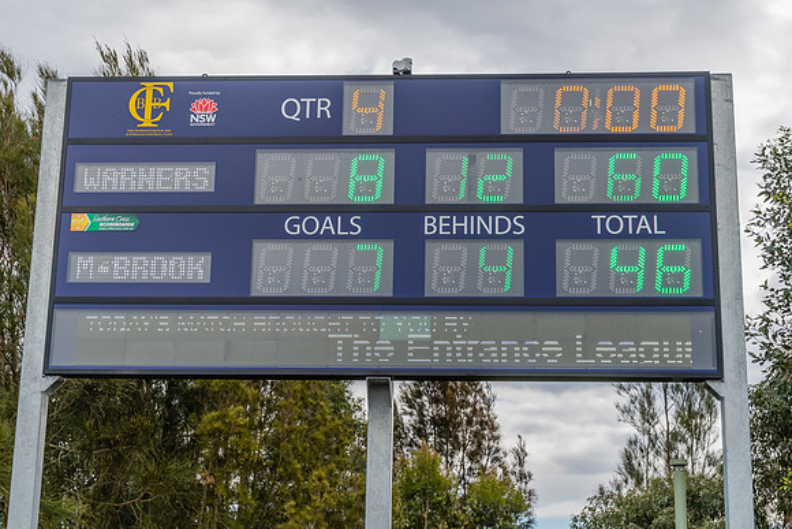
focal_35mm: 63
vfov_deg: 21.7
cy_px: 250
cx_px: 392
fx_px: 1382
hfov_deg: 32.0
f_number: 3.3
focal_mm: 38
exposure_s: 1/5000
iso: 400
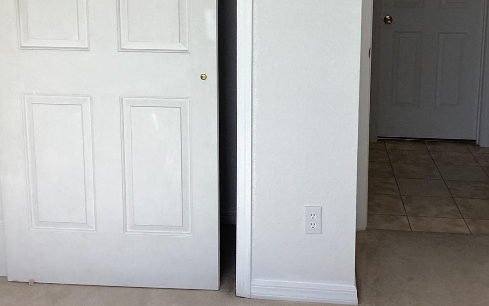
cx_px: 272
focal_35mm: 48
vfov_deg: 26.4
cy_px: 59
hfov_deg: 41.8
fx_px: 640
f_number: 2.4
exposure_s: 1/120
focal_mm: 3.3
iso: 50
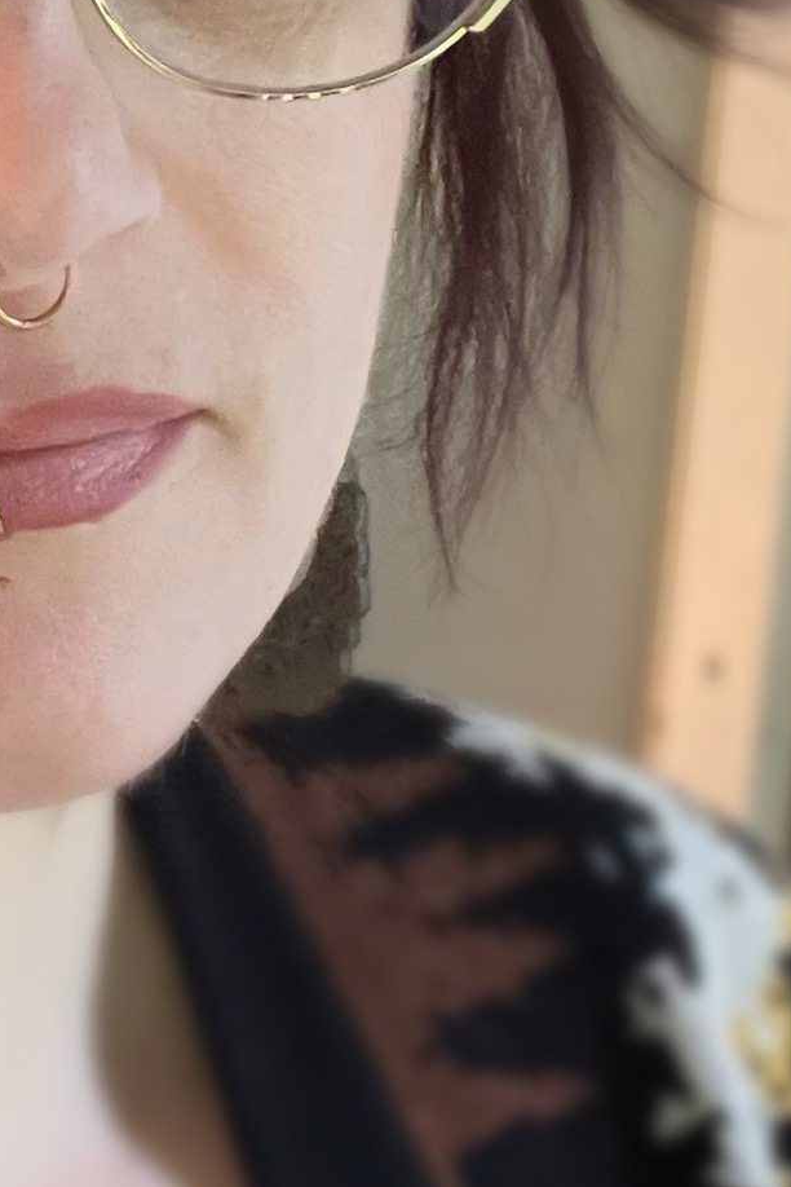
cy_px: 490
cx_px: -100
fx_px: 3460
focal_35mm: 105
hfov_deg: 12.8
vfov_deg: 19.4
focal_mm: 2.71
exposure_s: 1/24
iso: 640
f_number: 2.2
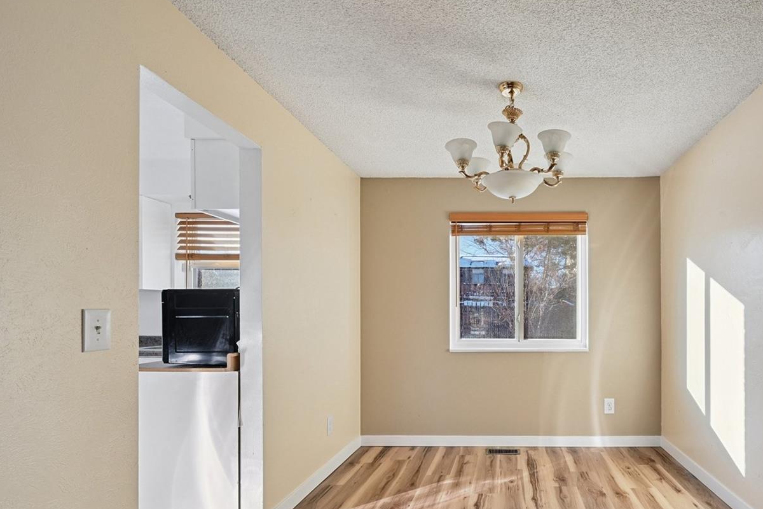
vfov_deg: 61.0
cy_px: 322
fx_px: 424
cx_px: 497
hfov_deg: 81.6
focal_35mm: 20
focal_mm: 15
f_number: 10
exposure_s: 1/80
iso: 400
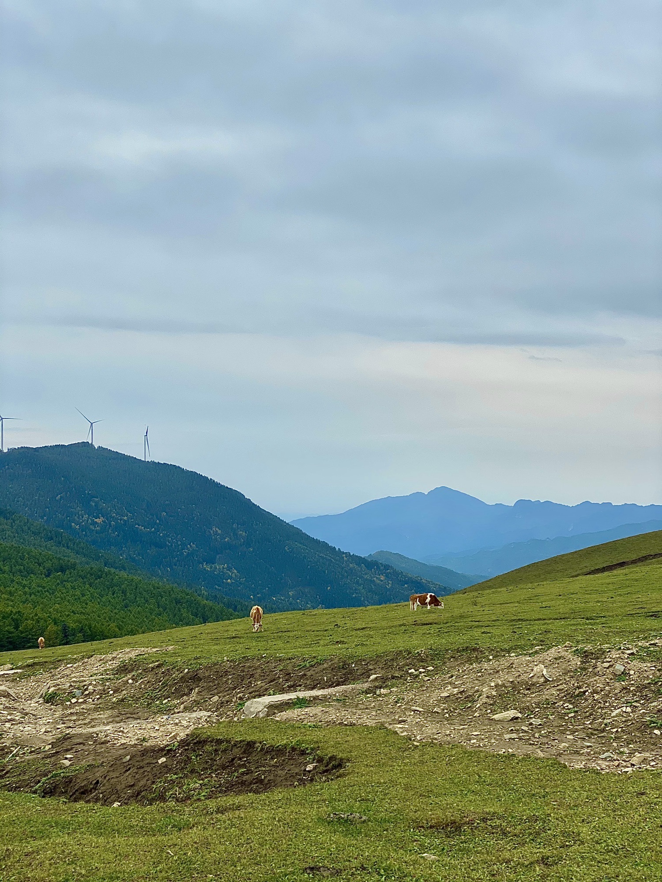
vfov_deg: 36.8
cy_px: 441
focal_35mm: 52
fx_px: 1326
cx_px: 331
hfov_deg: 28.0
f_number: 2
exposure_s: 1/1295
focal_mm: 6
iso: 20
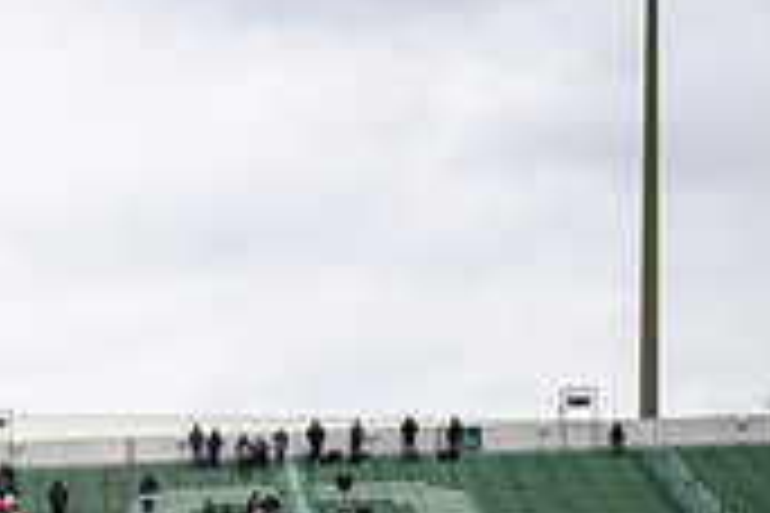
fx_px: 2353
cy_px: 812
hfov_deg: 17.1
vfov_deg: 11.8
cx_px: -320
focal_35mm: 110
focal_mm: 32.5
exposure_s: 1/500
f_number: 2.8
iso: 100
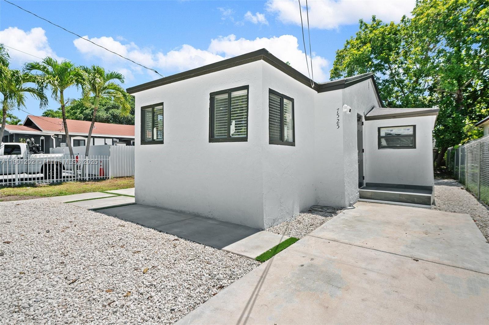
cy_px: 162
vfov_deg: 67.3
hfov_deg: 90.1
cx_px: 244
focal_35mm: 18
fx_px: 244
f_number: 8
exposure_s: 1/500
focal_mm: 18
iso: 200
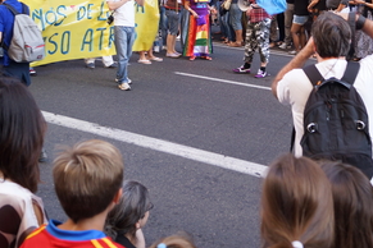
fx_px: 673
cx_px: 264
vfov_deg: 20.2
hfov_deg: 30.6
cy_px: -3
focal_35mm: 65
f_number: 3.5
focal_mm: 20
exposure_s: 1/100
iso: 200
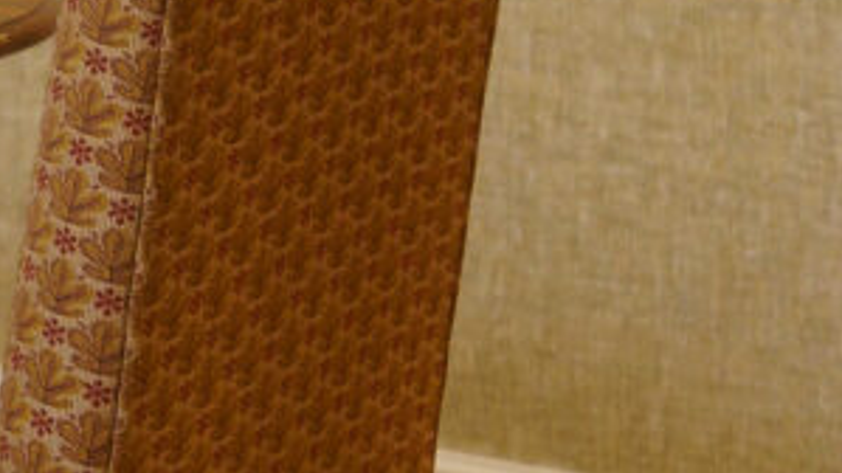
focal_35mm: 172
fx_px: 3839
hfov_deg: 9.4
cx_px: -1791
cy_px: -598
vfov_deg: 6.7
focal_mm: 24
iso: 250
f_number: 2.8
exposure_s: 1/60
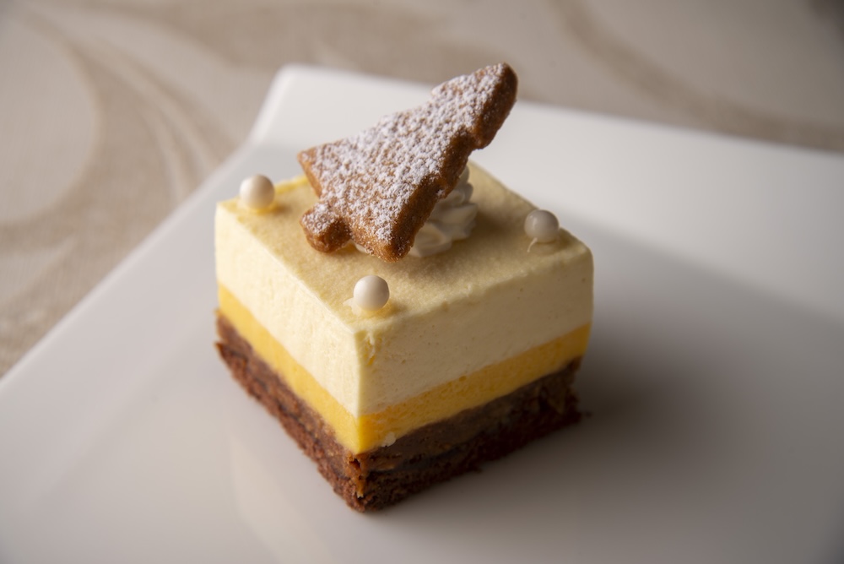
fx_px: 1994
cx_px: 422
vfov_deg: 16.1
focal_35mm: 85
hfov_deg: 23.9
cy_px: 282
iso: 100
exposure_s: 1/100
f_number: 7.1
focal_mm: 85
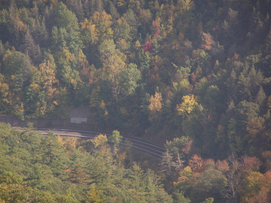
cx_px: 136
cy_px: 102
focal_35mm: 380
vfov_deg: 3.9
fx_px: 2975
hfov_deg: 5.2
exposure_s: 1/400
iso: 80
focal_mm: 63
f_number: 3.7
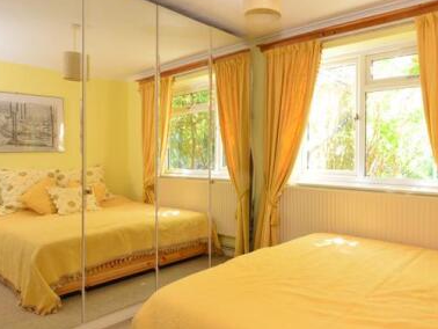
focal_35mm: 25
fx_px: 317
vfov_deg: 54.9
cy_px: 150
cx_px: 282
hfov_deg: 68.0
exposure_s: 1/4
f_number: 13
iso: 400
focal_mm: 10
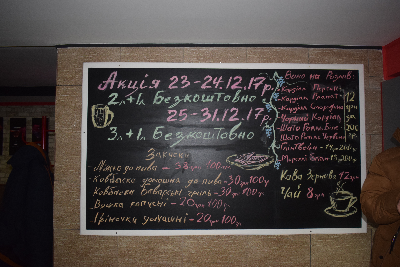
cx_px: 200
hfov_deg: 59.5
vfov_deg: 41.7
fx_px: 350
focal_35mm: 32
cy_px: 134
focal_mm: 21
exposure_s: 1/200
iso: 1600
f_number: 3.8
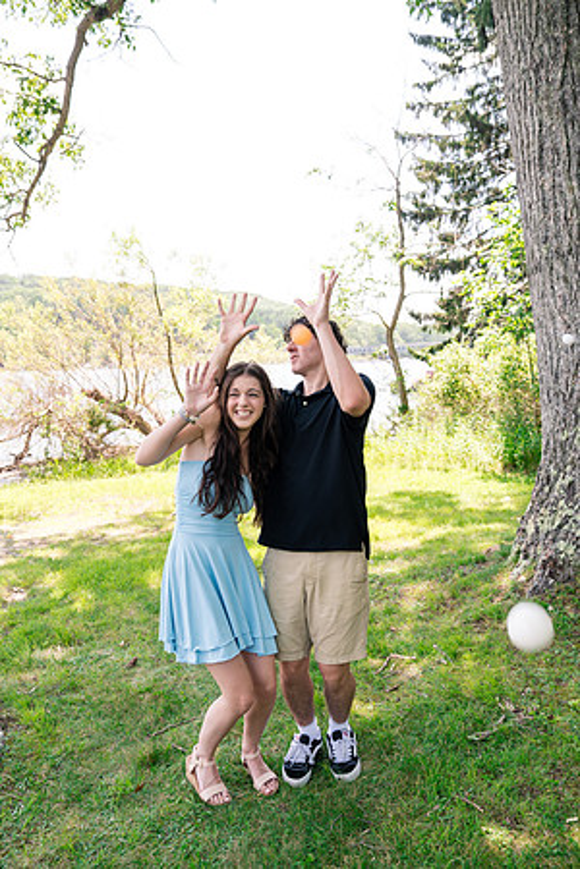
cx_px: 290
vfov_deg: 67.4
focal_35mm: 27
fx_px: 652
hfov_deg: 47.9
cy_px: 434
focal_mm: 27
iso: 160
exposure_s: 1/250
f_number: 3.5
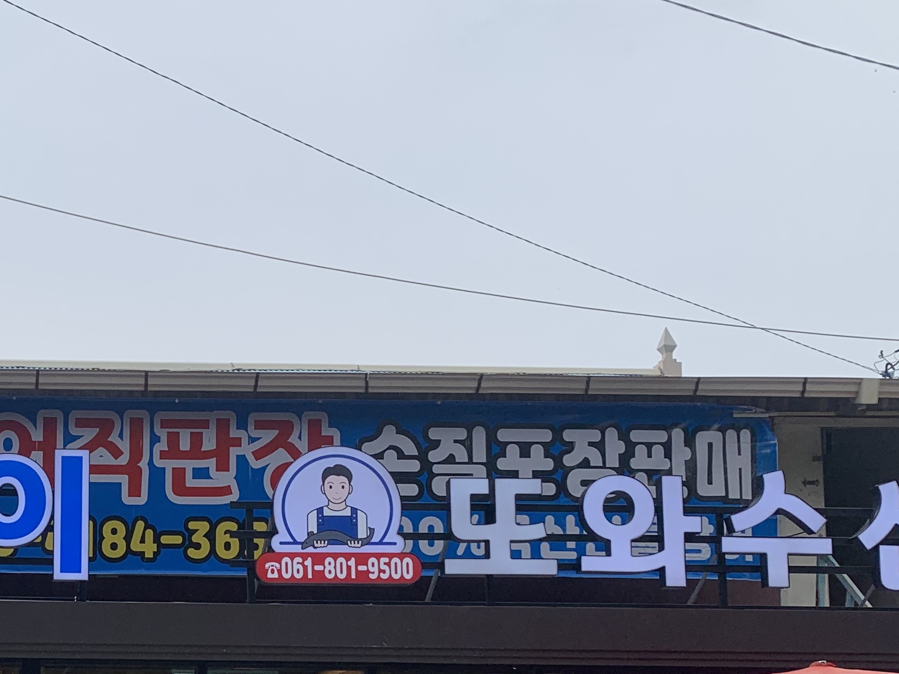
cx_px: 27
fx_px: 1610
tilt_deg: +6.3
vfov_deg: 22.9
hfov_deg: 29.4
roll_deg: -1.5
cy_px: 639
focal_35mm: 62
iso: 25
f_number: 1.8
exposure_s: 1/2421
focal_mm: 4.25
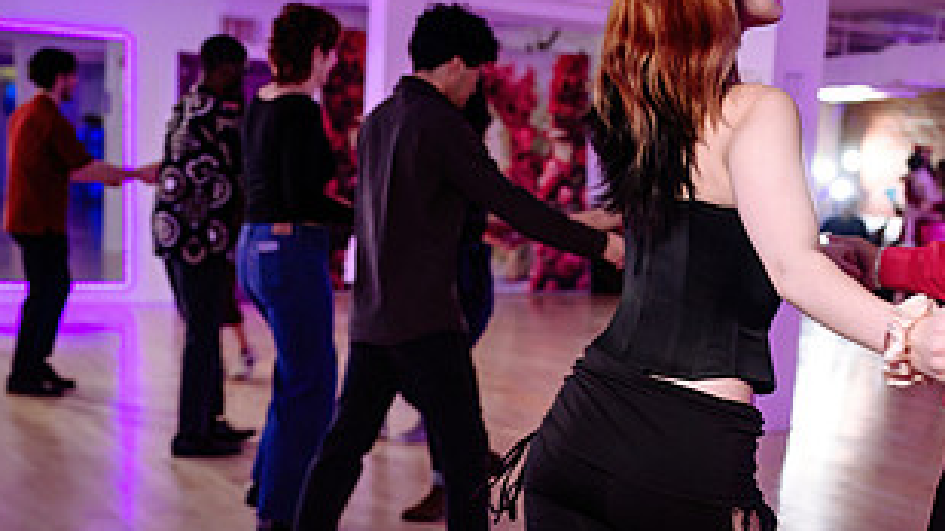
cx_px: 613
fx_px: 1428
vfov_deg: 20.8
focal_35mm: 57
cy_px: 428
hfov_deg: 36.3
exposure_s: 1/200
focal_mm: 28
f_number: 2
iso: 1600
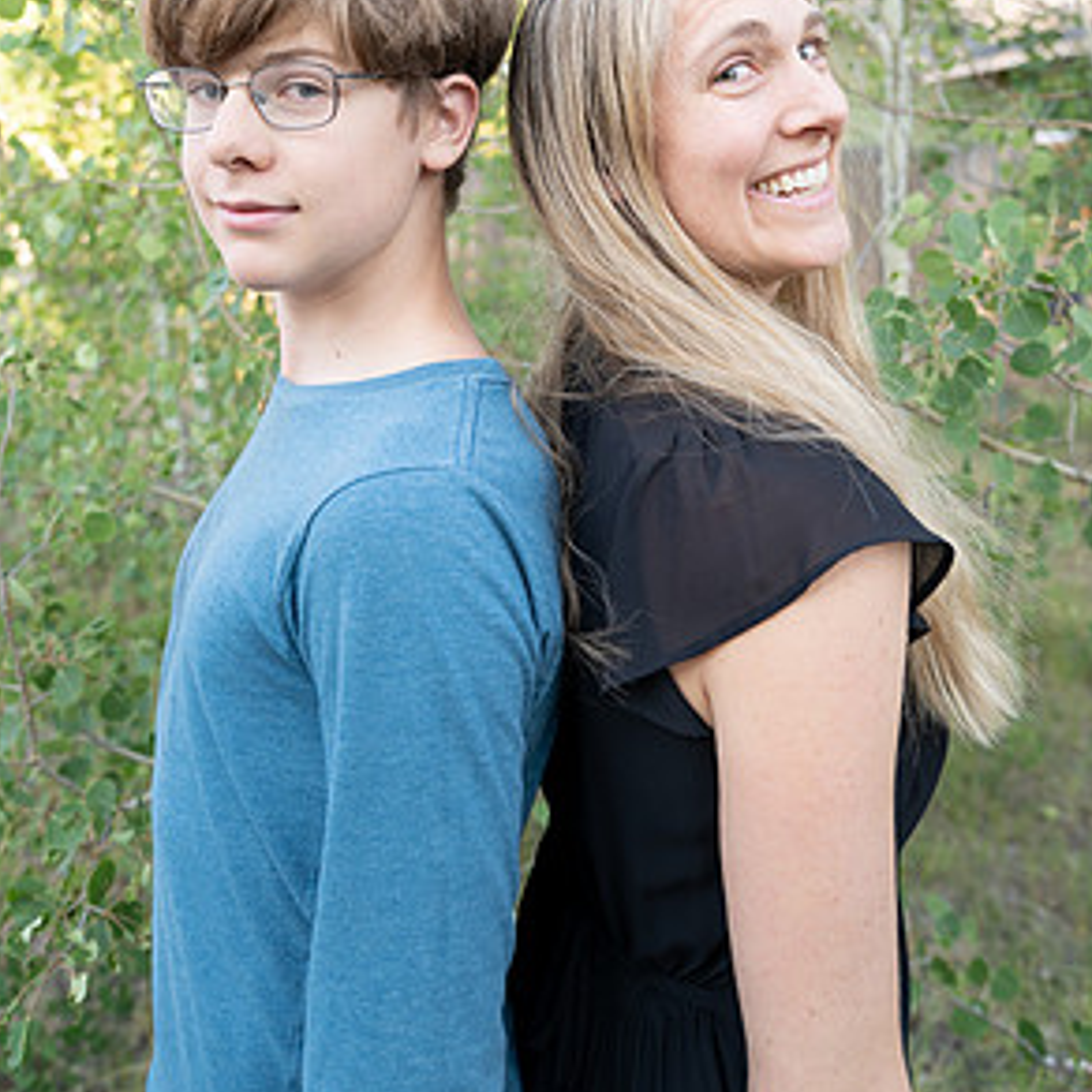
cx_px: 557
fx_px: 1213
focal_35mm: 34
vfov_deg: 46.7
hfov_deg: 48.4
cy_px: 277
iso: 320
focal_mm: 26
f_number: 3.5
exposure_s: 1/160
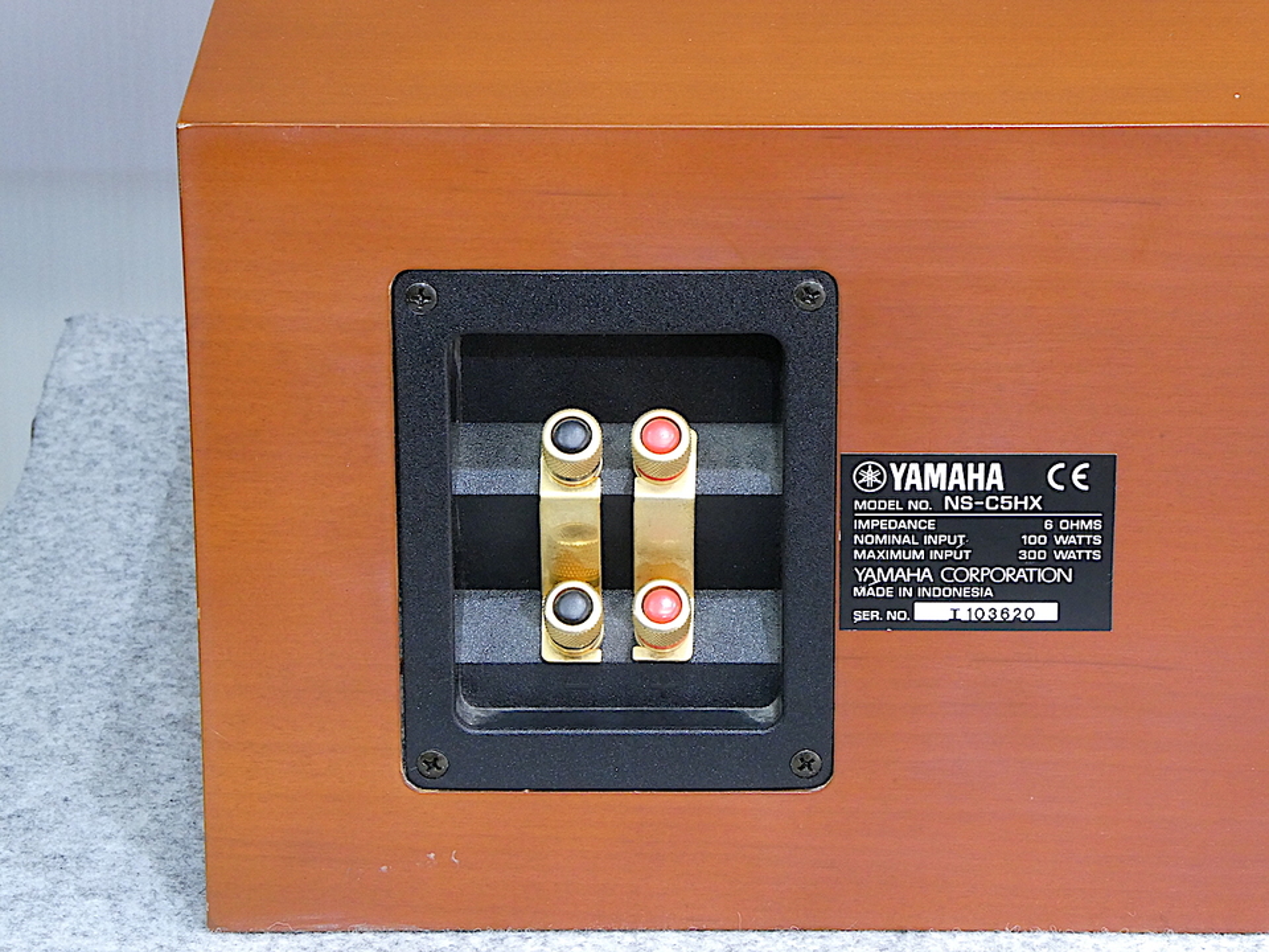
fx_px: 4949
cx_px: 634
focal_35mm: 135
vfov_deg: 11.0
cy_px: 476
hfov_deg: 14.6
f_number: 5.6
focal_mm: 24.2
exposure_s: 1/8
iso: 400
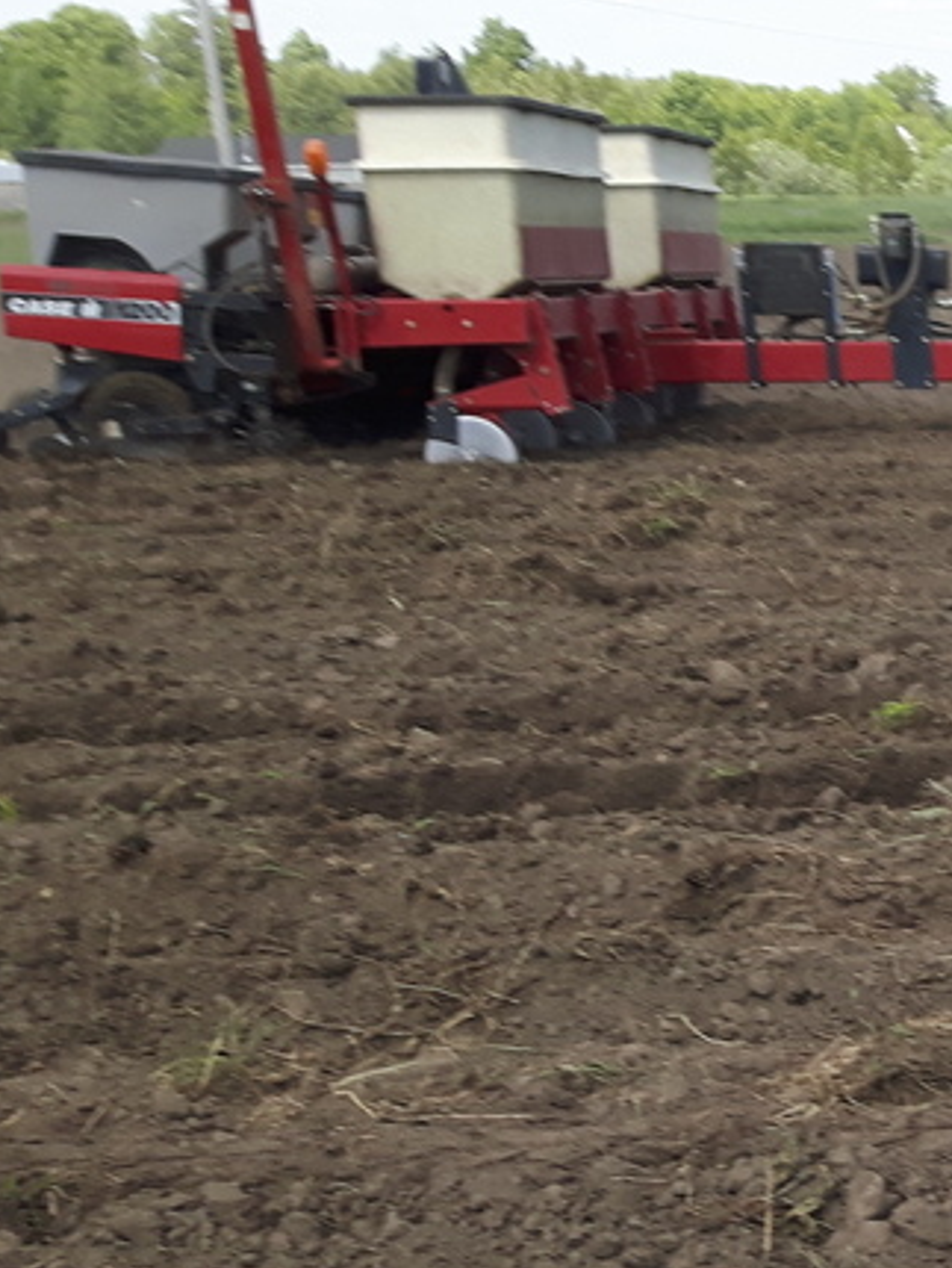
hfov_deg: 15.8
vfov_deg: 23.5
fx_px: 3041
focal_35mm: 83
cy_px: 528
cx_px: 1577
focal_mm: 3.7
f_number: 1.9
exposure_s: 1/645
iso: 40
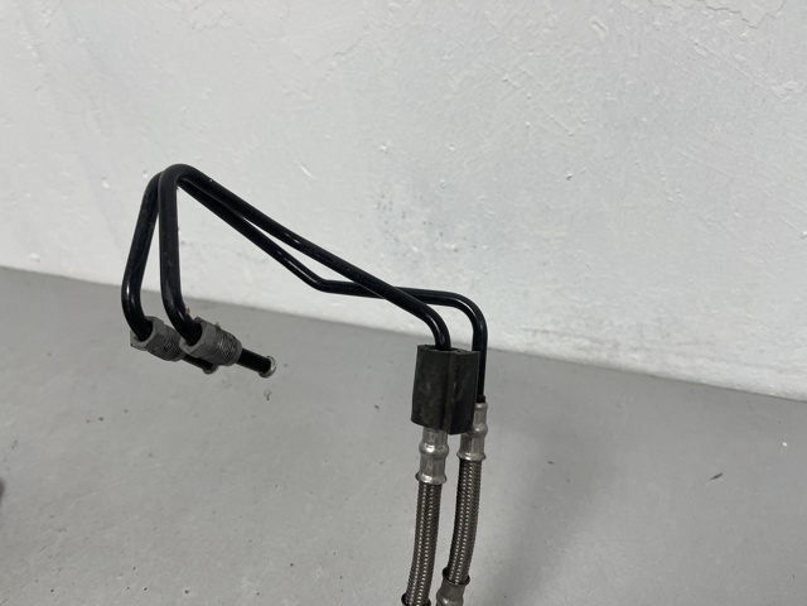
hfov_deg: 69.4
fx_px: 583
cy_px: 303
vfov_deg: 54.9
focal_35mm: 25
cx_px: 404
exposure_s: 1/100
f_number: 1.6
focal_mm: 5.1
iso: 80
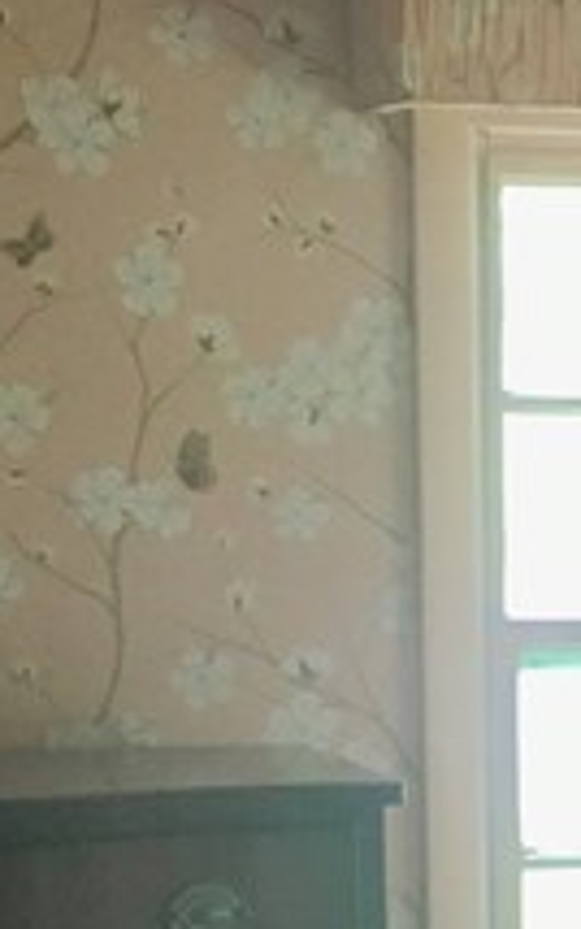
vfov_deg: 13.8
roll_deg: -0.3
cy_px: 1085
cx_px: 885
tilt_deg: -8.5
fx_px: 3719
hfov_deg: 8.7
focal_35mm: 147
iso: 125
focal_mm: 4.15
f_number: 2.2
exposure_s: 1/30
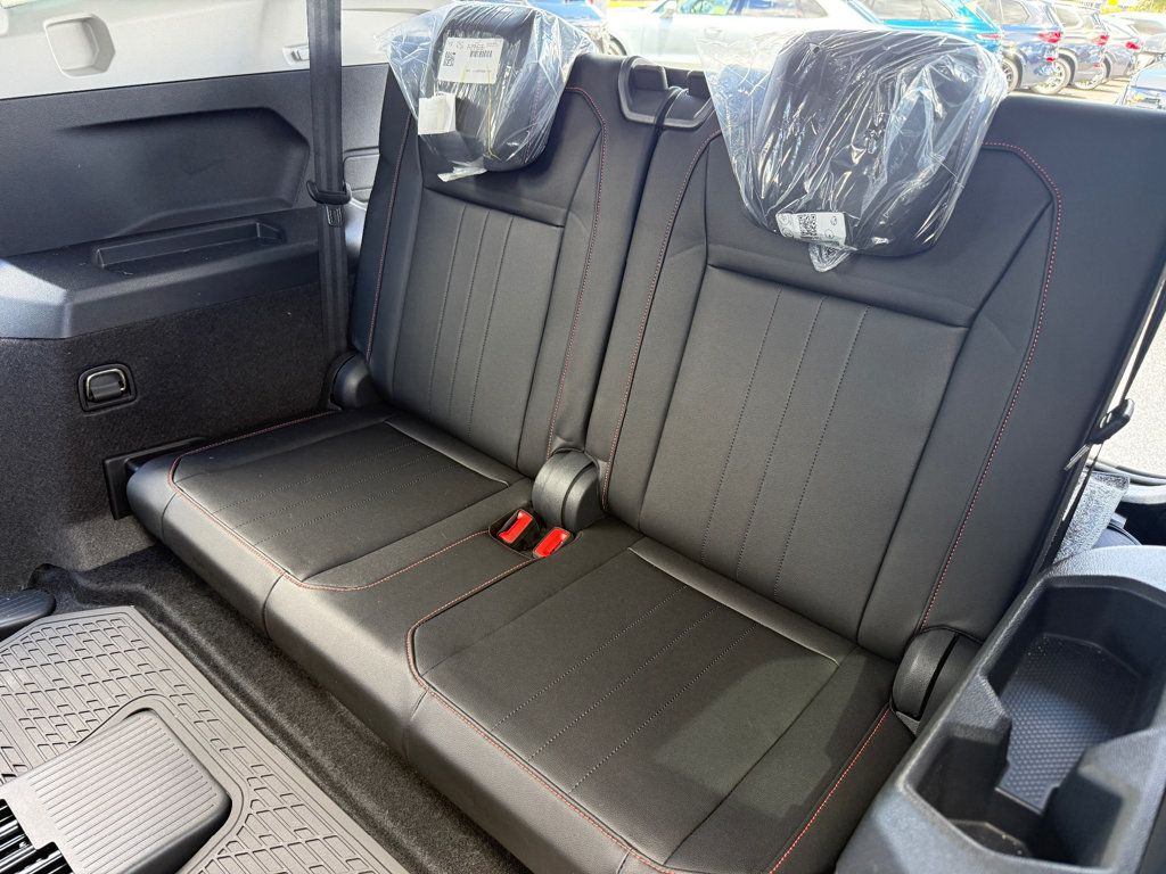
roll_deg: -3.1
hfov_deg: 71.6
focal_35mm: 24
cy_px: 437
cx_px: 583
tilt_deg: -28.2
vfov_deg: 56.8
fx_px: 808
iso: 200
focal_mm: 6.76
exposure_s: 1/133
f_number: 1.78
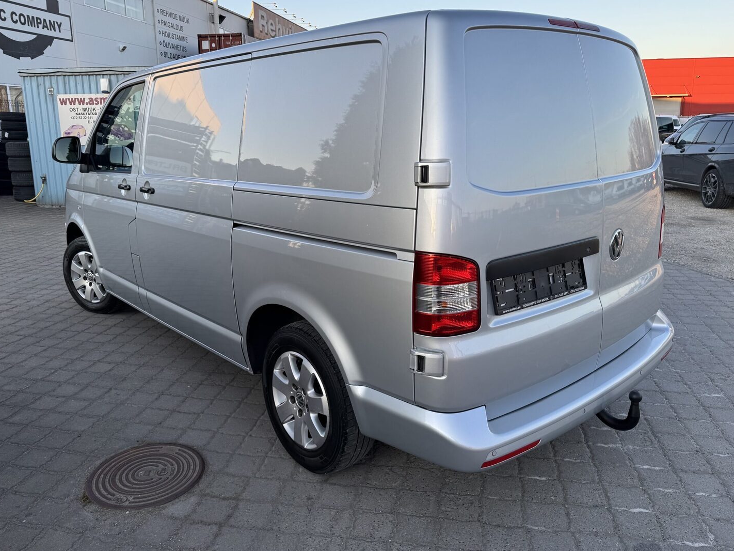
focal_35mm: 27
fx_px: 573
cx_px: 358
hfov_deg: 65.3
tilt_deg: -11.8
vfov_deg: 51.3
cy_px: 244
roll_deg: +1.5
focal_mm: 6.76
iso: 80
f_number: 1.78
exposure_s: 1/414
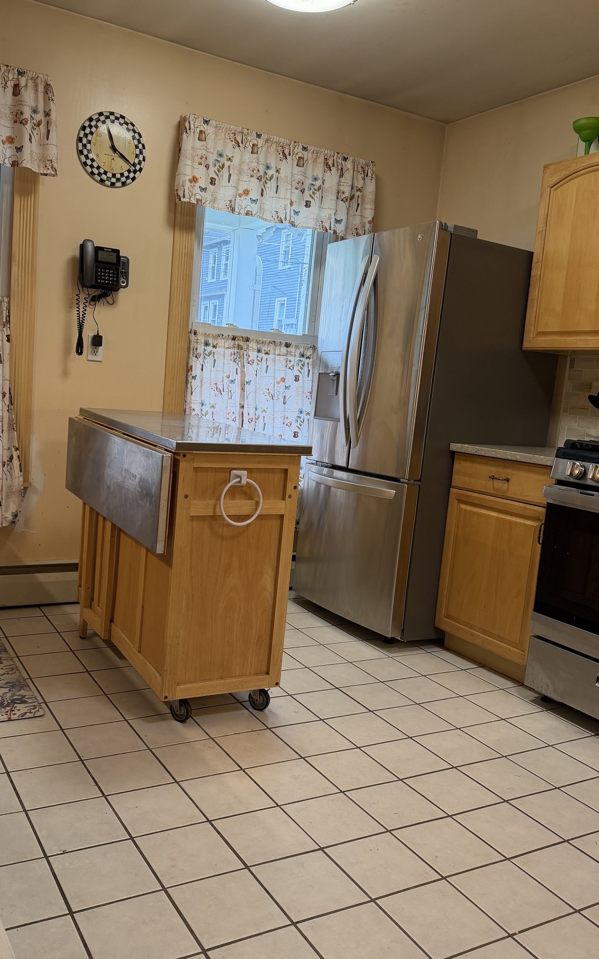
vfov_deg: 62.9
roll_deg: -5.0
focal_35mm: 30
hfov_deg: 41.7
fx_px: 784
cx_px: 250
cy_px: 485
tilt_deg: -7.3
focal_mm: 6.76
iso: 160
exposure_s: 1/120
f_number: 1.78
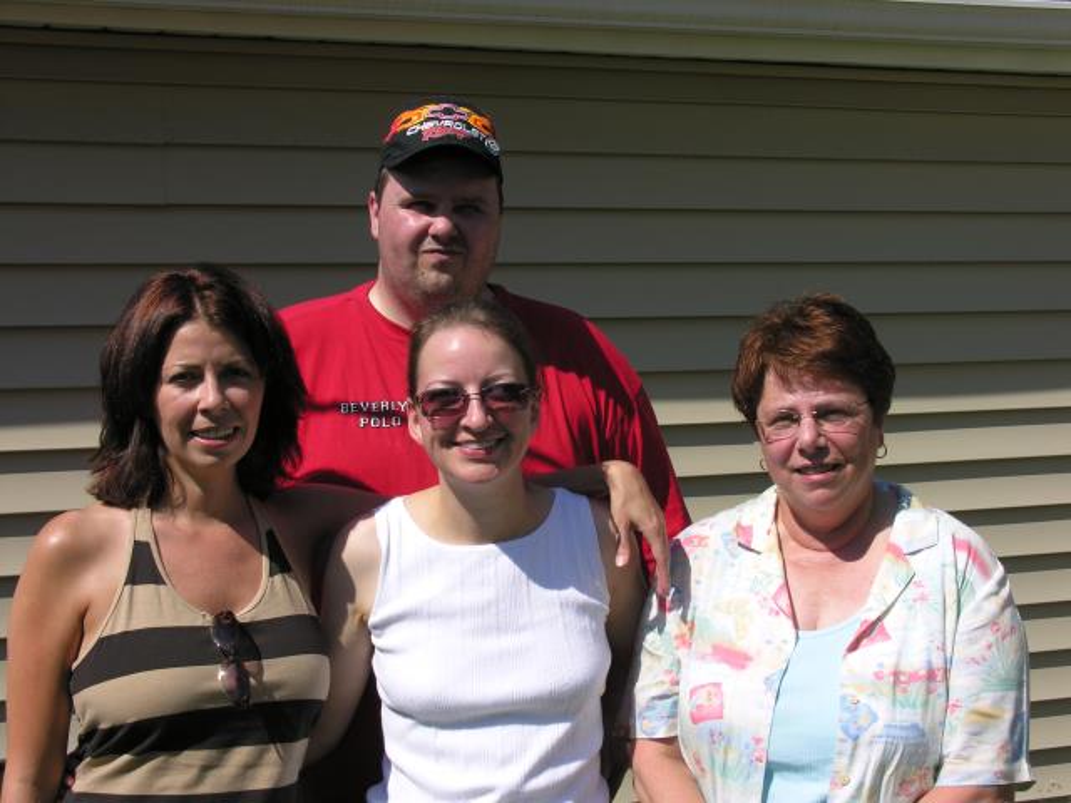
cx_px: 536
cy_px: 402
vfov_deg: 24.8
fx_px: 1825
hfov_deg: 32.7
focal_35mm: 59
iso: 50
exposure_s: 1/242
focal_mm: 15
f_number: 7.1
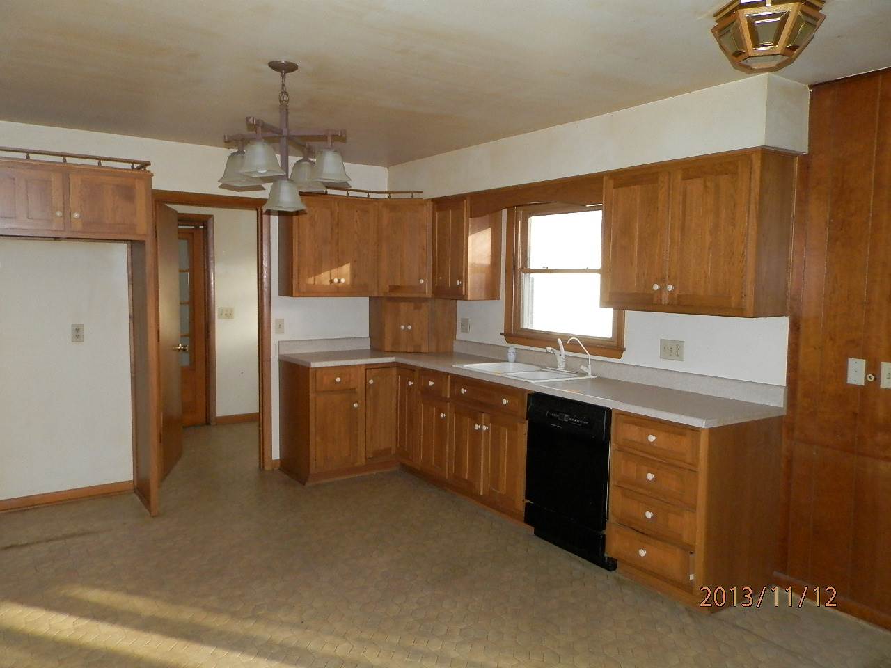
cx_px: 446
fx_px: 643
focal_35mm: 25
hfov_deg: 69.4
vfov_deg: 54.9
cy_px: 334
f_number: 3.1
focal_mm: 4.5
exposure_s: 1/30
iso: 320
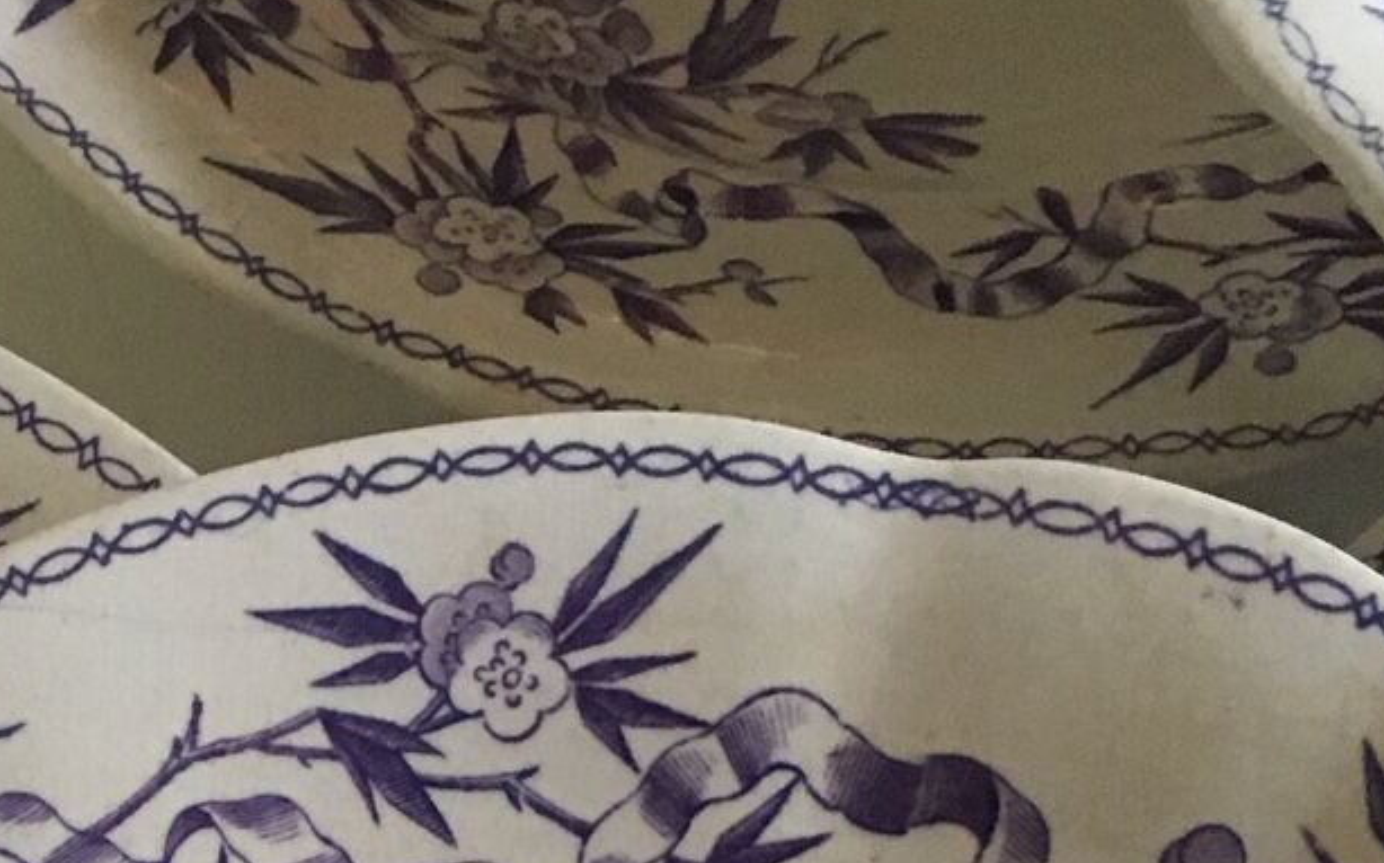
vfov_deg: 11.7
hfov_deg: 20.1
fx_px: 3807
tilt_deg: -78.4
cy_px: 1690
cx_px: 45
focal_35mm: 101
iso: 200
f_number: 2.2
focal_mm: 4.15
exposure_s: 1/33
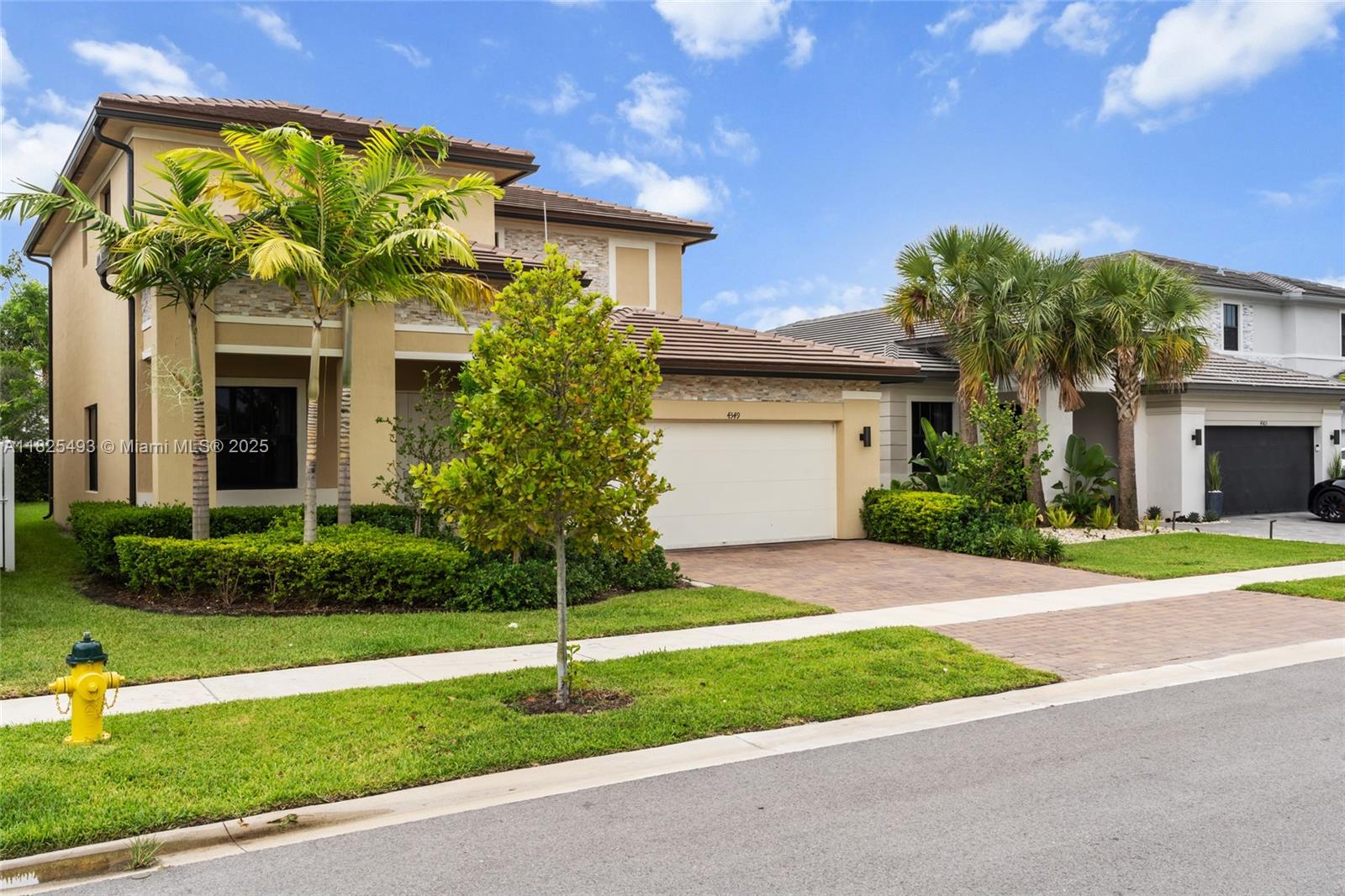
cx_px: 672
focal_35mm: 31
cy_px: 448
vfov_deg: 42.3
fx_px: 1158
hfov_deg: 60.3
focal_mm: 31
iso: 250
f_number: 14
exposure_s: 1/50
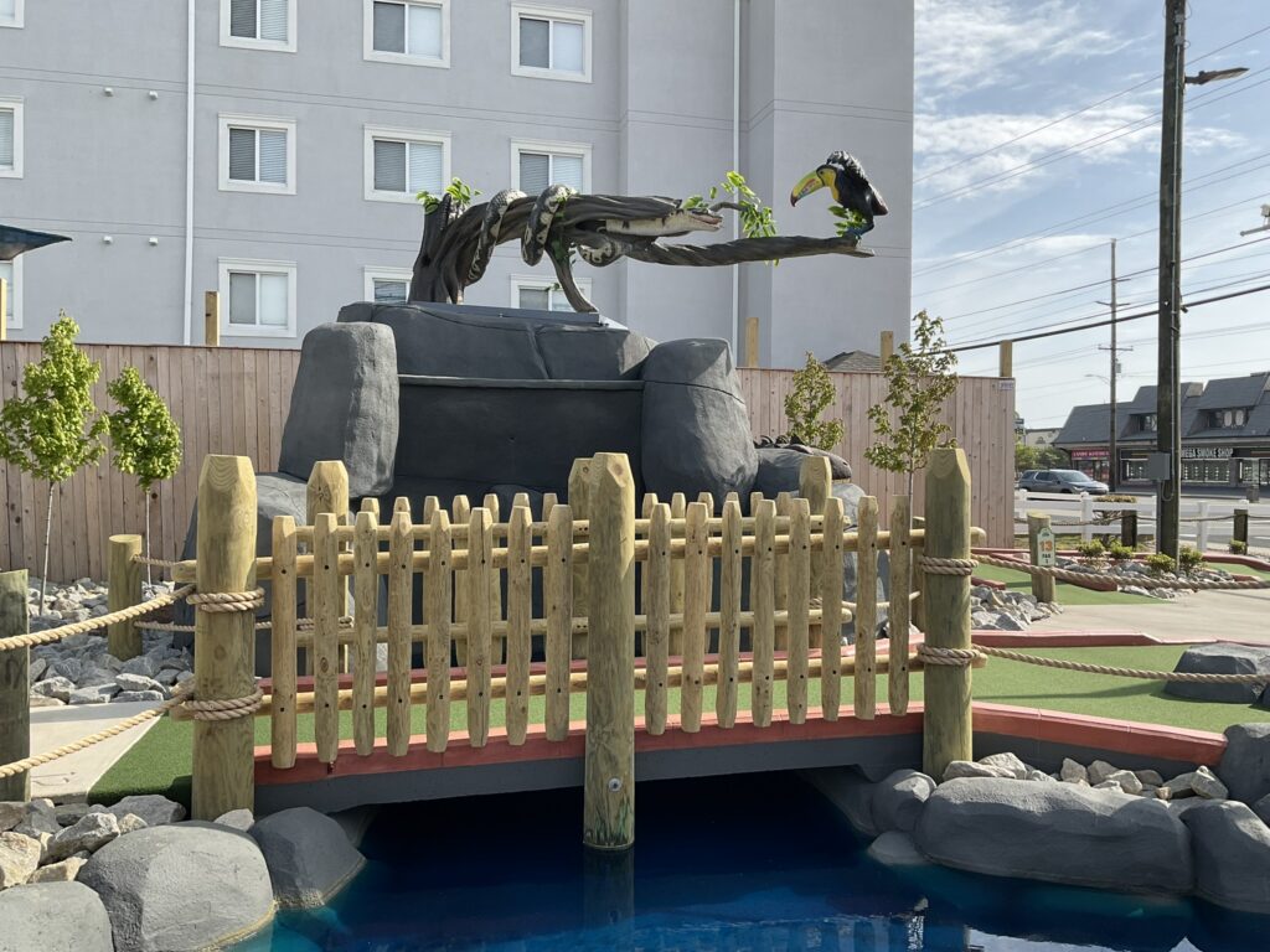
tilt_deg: -0.3
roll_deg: +0.0
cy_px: 476
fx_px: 1064
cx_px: 635
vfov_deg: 48.2
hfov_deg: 61.7
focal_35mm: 29
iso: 16
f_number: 1.8
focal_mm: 3
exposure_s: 1/1098
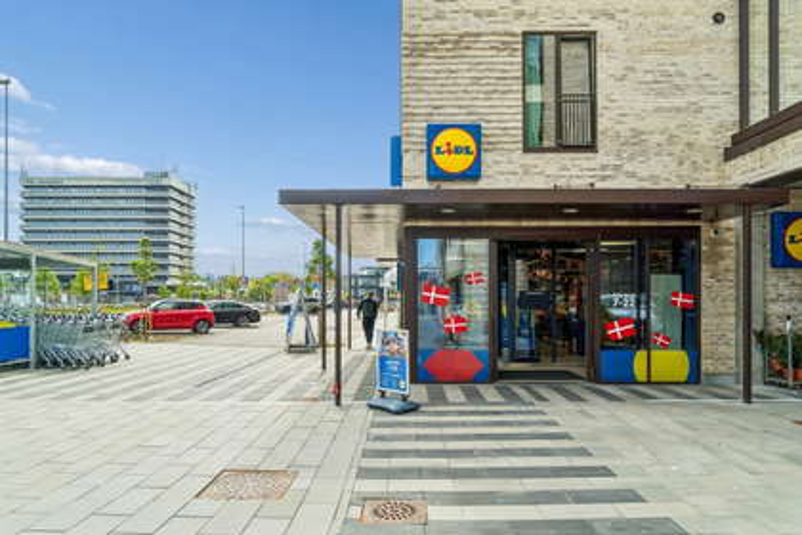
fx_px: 501
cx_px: 401
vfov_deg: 56.1
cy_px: 268
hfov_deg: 77.3
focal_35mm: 22
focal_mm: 15
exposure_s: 1/500
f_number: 8
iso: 200
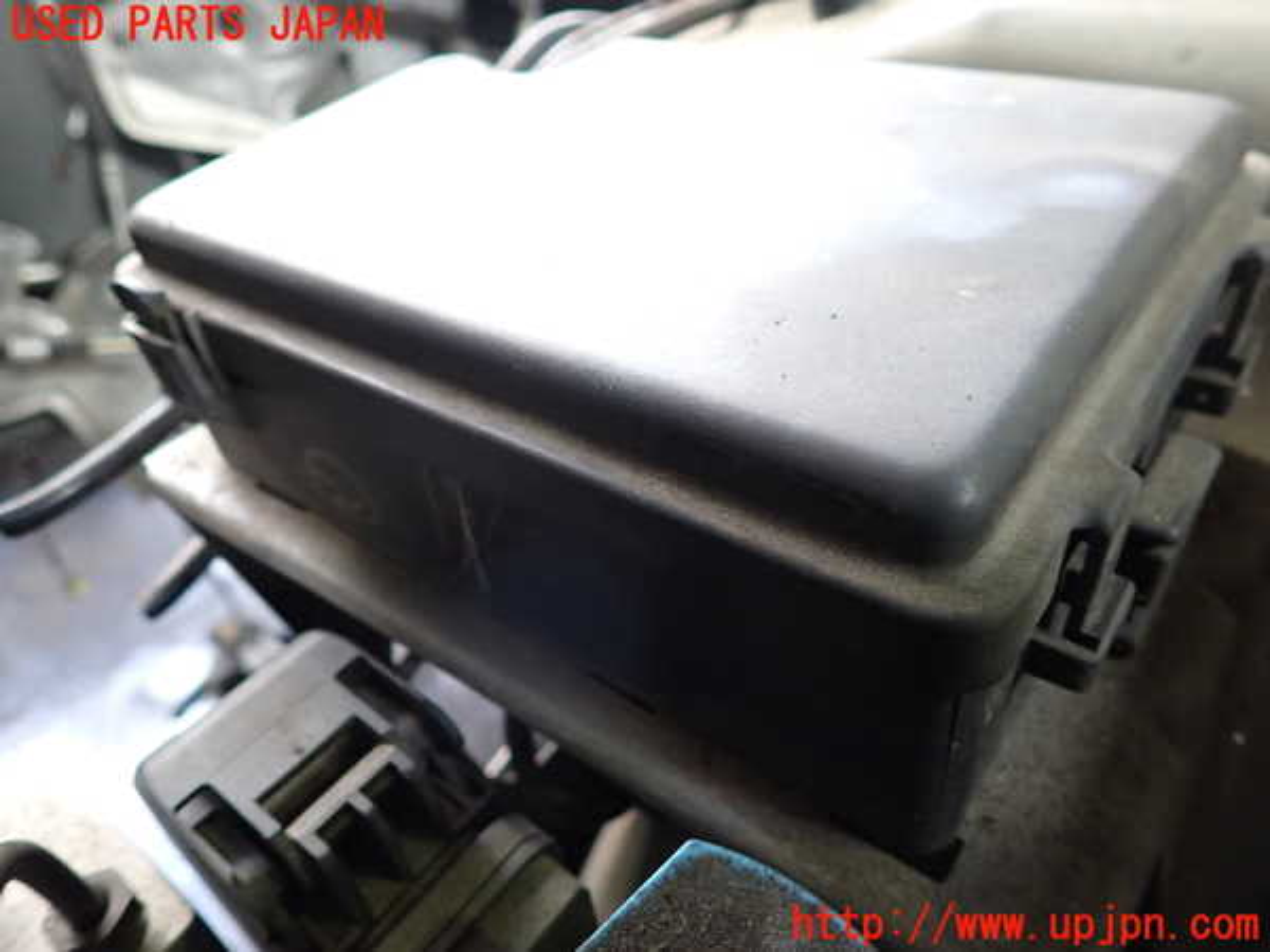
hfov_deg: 69.4
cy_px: 476
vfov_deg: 54.9
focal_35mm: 25
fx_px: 917
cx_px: 635
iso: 320
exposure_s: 1/30
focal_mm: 4.5
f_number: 2
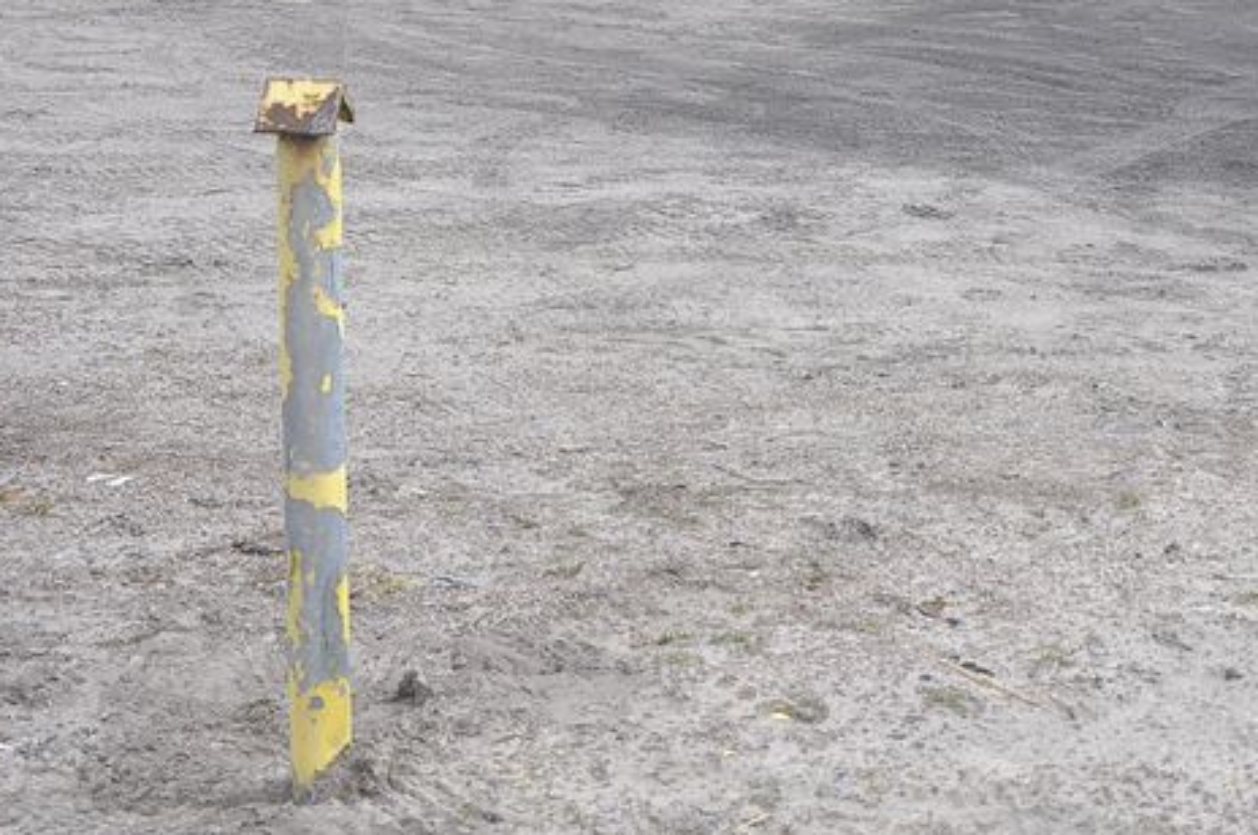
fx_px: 2303
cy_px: 270
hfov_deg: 29.4
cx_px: 1120
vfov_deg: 20.5
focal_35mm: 66
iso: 500
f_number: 10
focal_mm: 24
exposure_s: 1/400
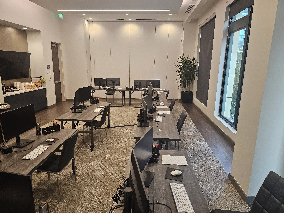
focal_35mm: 23
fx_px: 189
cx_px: 142
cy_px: 106
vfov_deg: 58.9
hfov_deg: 73.9
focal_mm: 6.3
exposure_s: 1/59
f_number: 1.7
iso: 200
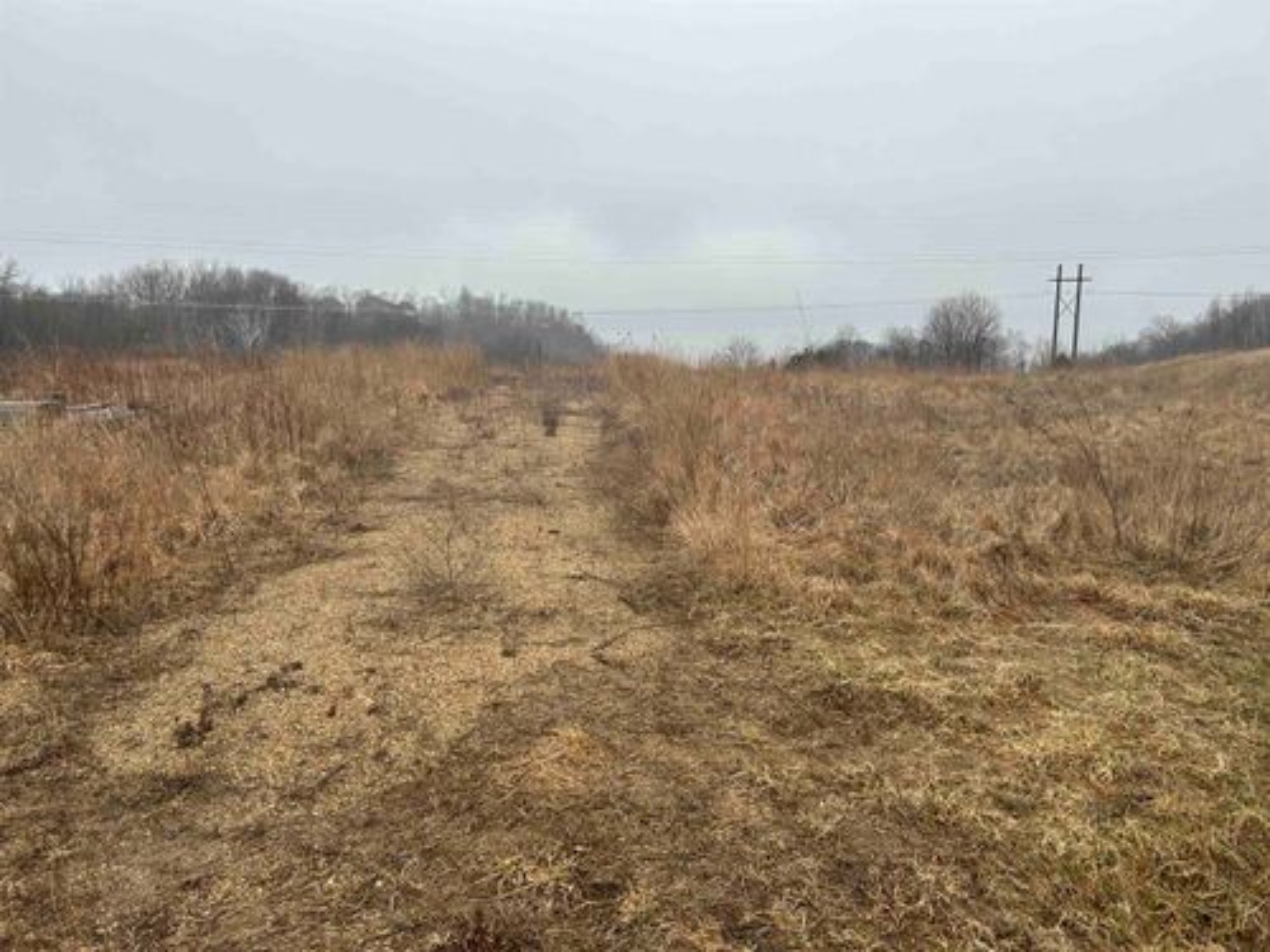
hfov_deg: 67.3
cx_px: 635
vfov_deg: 53.1
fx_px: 954
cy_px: 476
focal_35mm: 26
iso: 50
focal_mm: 5.7
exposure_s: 1/840
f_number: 1.5
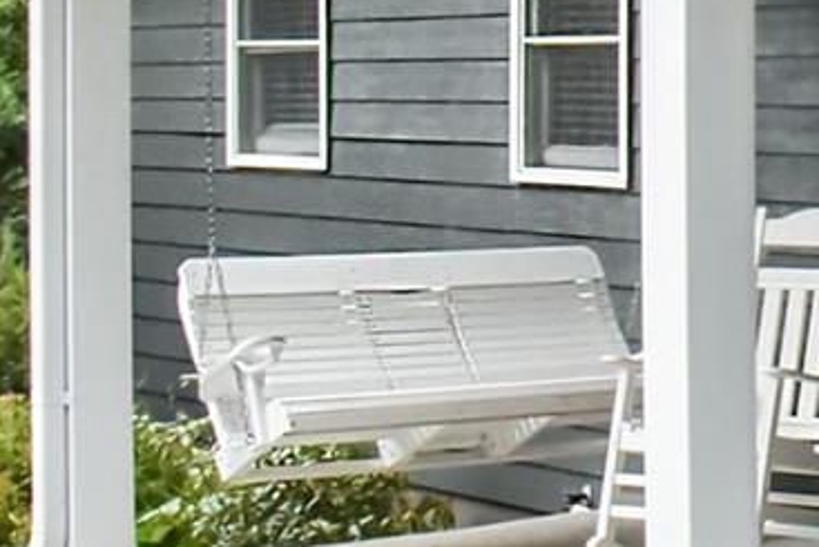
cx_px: 1712
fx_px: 3050
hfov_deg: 13.0
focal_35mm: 134
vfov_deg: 10.2
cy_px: 83
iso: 4000
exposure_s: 1/250
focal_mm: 24
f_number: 16
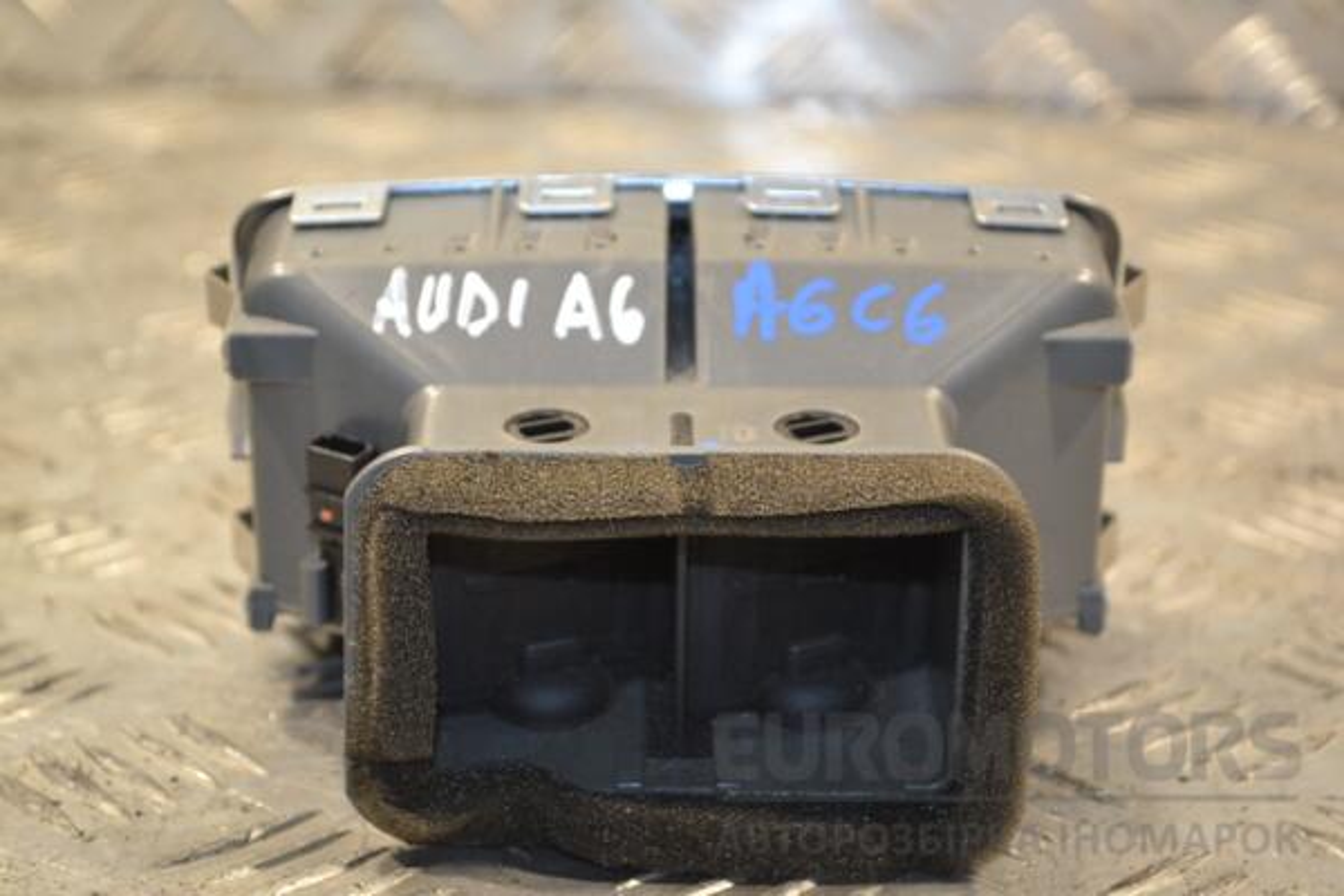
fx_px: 3080
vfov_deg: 16.6
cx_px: 672
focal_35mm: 82
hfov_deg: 24.6
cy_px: 448
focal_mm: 55
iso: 720
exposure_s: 1/60
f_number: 5.6
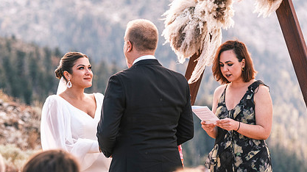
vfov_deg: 5.9
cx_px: 111
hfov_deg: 10.4
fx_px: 1684
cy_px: 101
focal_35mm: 207
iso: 400
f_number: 3.2
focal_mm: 94.5
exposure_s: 1/480
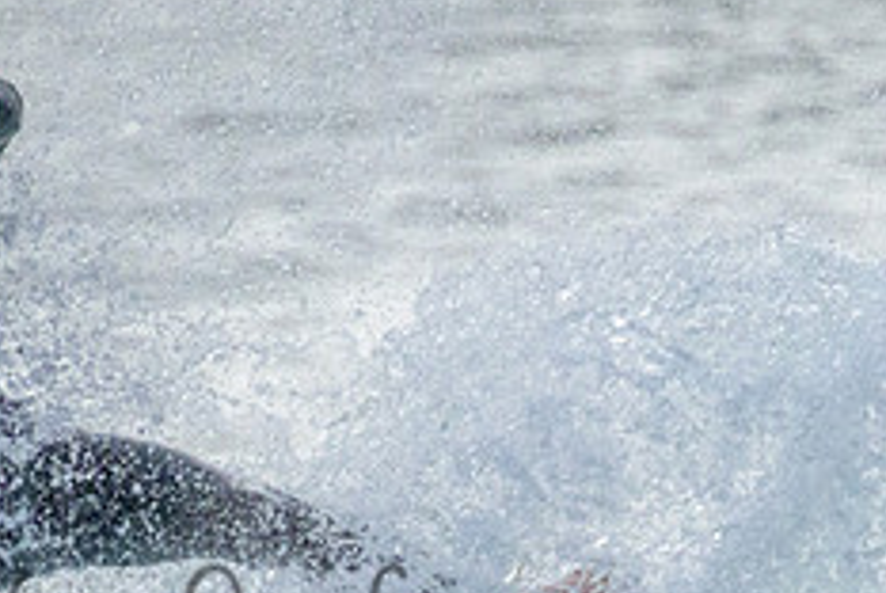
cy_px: 855
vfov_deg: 0.5
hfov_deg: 0.8
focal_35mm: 2702
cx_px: 745
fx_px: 66582
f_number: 11
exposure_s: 1/2000
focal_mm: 800
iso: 5000
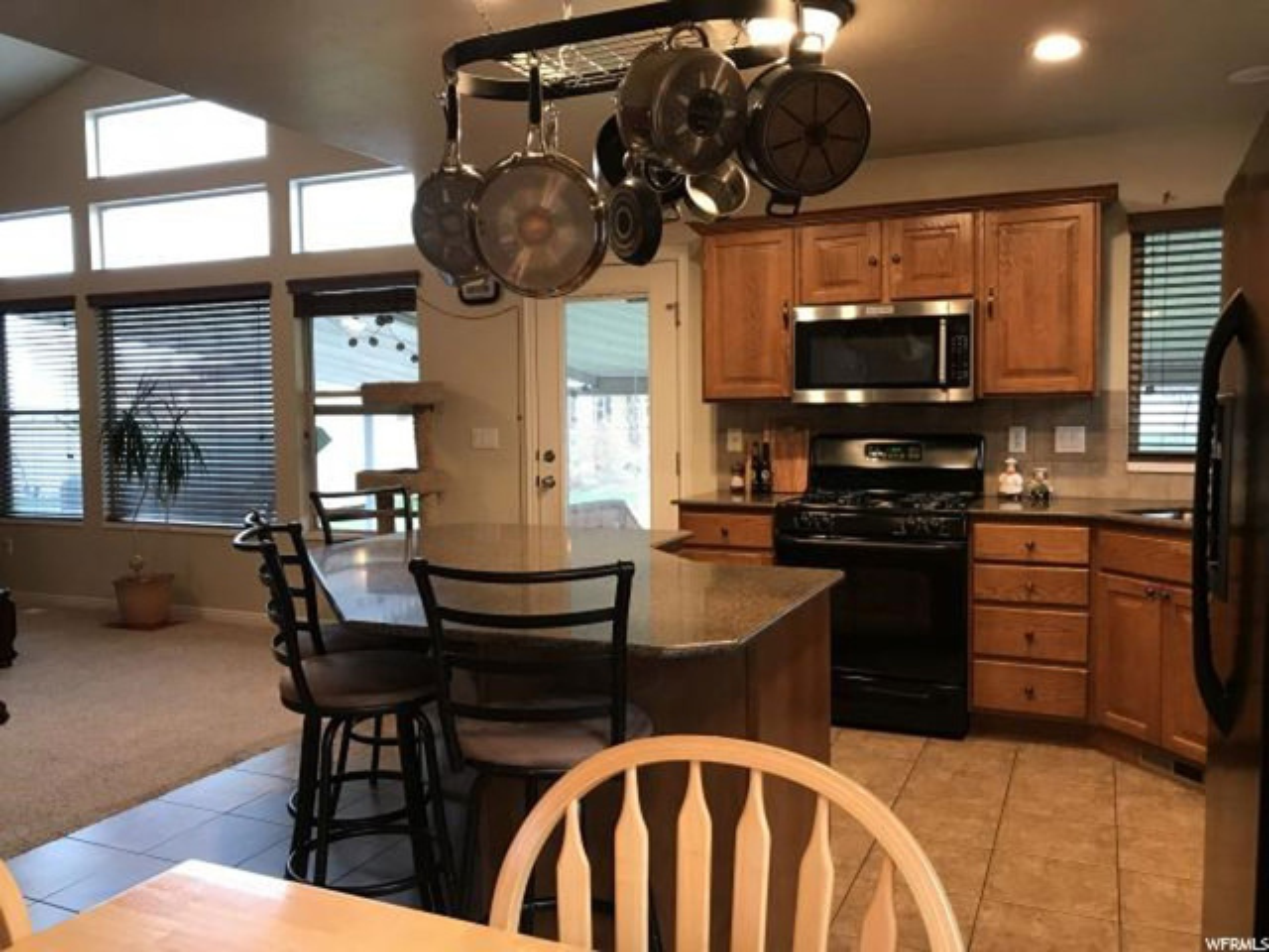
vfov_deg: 49.7
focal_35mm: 28
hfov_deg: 63.4
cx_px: 634
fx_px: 1026
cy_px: 476
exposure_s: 1/17
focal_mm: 3.99
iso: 40
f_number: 1.8
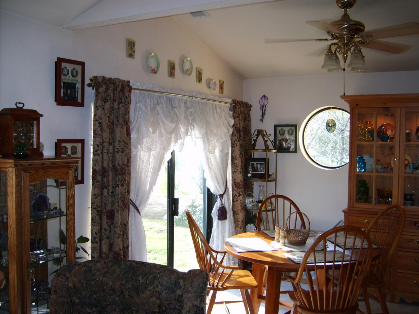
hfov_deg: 52.6
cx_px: 210
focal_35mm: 35
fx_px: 424
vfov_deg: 40.7
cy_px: 157
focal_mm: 5.8
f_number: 2.8
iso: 50
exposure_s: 1/45
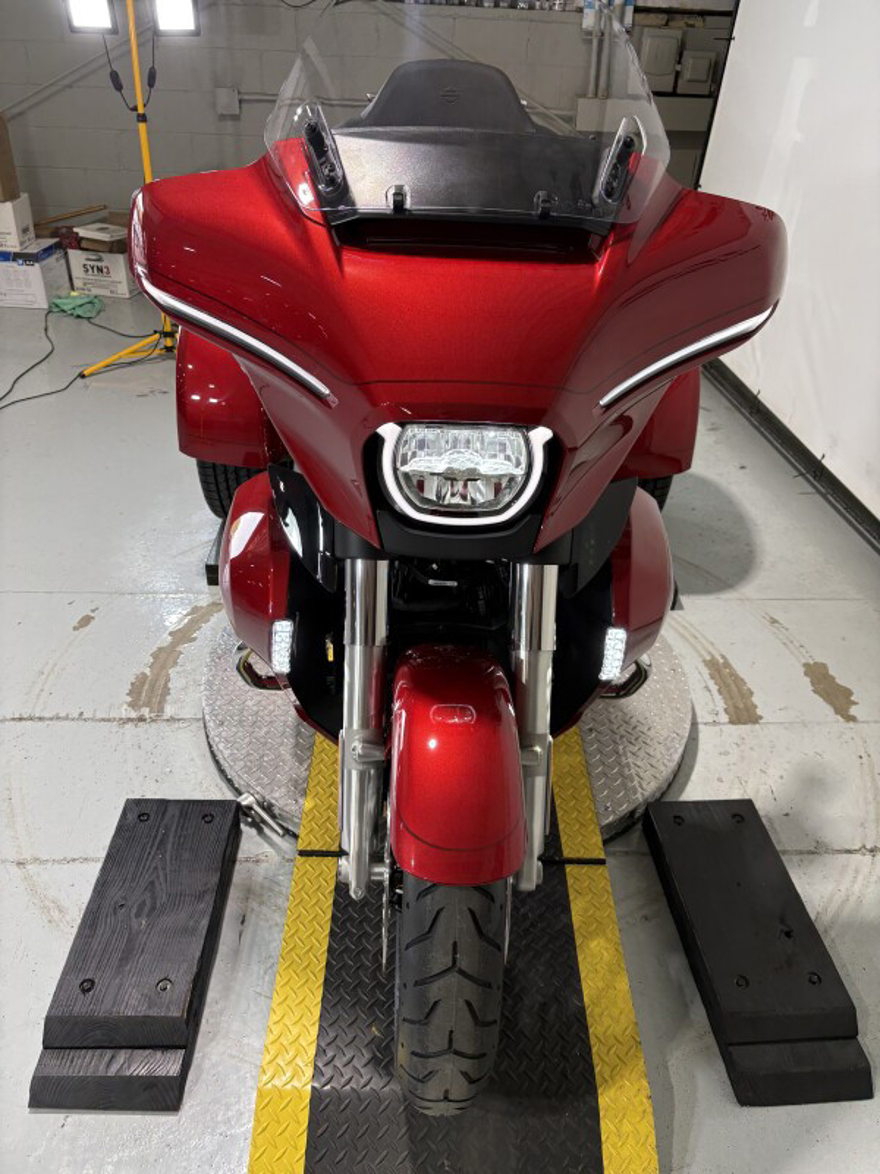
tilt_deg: -30.1
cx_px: 440
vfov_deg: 67.3
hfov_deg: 53.1
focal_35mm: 26
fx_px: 881
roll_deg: -2.5
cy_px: 587
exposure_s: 1/129
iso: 64
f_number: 1.6
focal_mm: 5.96
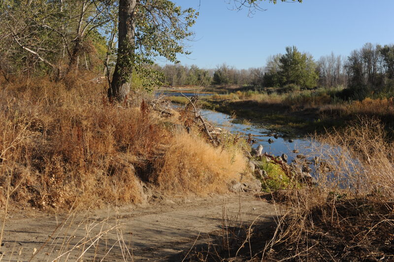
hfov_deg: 54.5
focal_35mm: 35
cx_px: 197
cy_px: 131
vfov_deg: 37.8
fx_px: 383
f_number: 9
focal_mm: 35
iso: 200
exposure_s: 1/400
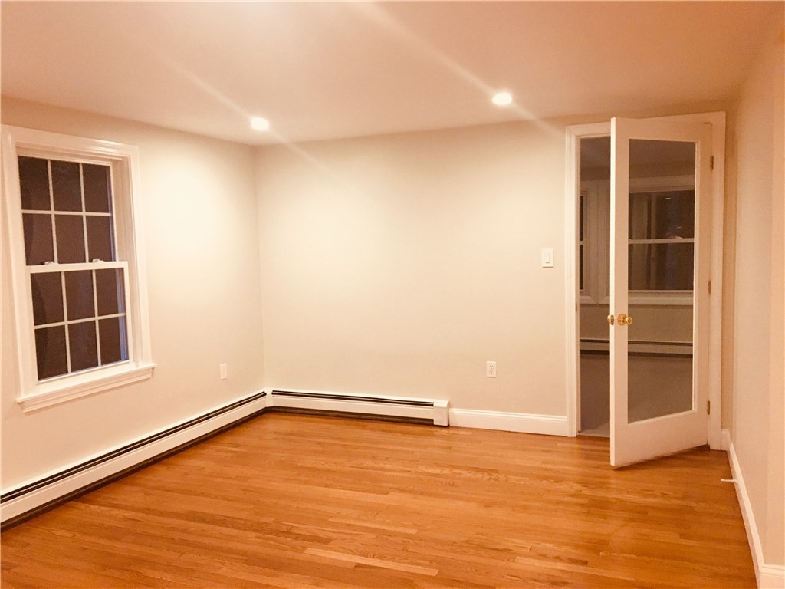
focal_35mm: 29
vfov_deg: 48.2
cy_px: 294
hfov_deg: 61.7
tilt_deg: -4.0
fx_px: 658
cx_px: 392
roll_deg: +0.9
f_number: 2.2
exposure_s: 1/30
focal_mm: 4.15
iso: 160
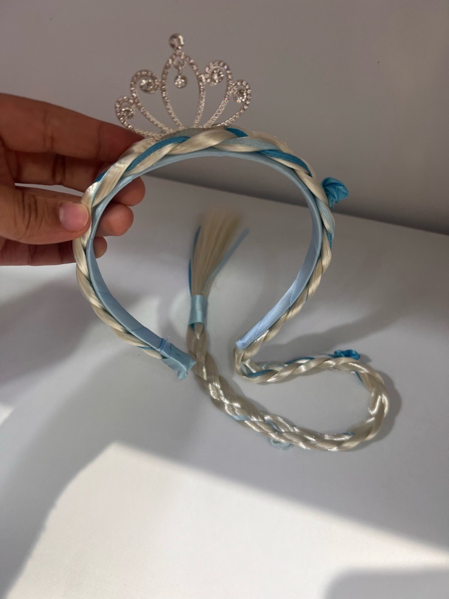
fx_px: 450
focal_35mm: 26
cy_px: 300
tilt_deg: -54.3
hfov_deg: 53.1
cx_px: 224
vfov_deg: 67.3
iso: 50
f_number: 1.5
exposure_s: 1/100
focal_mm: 5.7
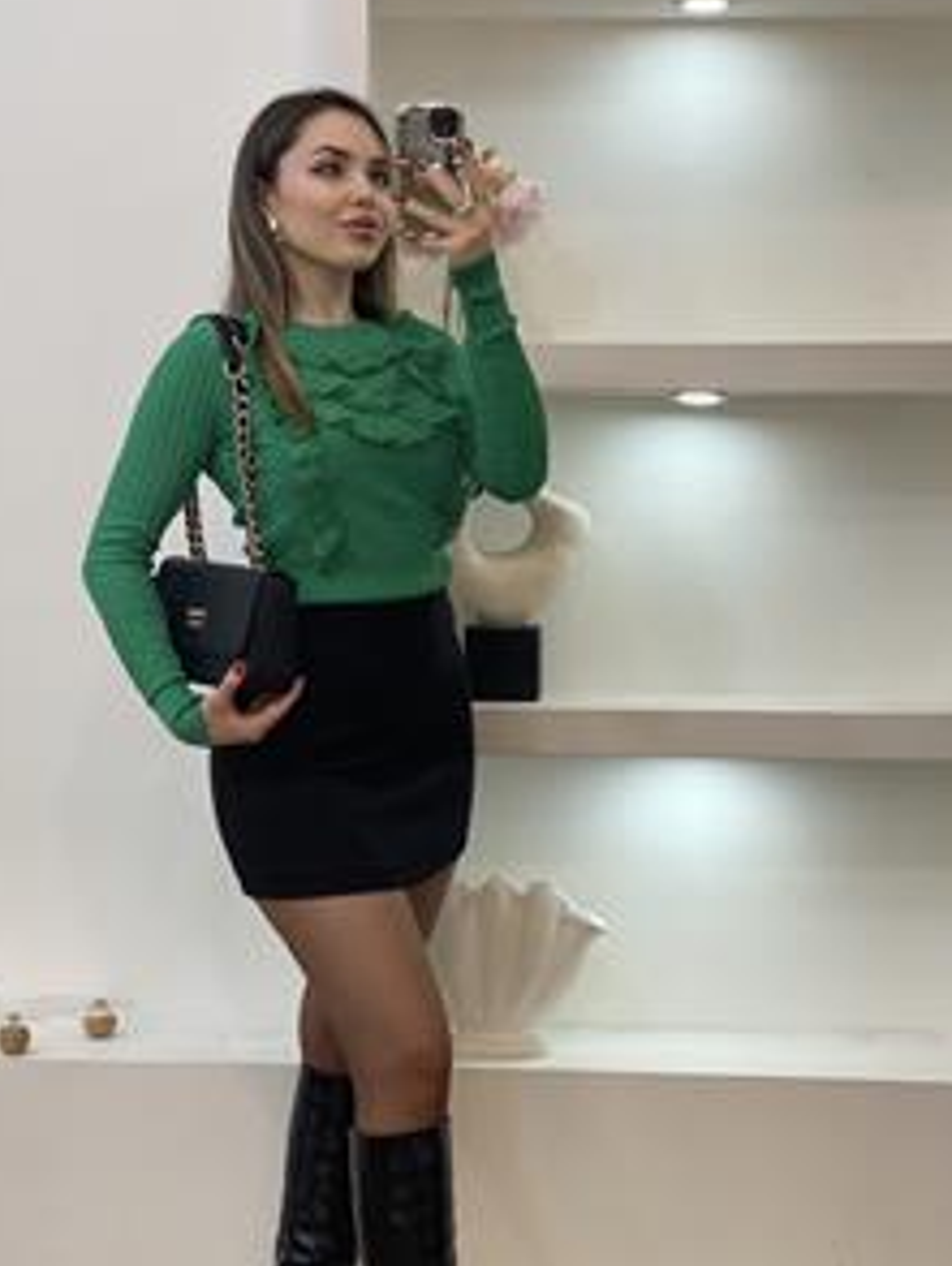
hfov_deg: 20.2
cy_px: 751
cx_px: 362
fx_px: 2673
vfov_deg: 26.6
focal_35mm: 73
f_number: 2
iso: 64
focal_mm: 6
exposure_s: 1/100
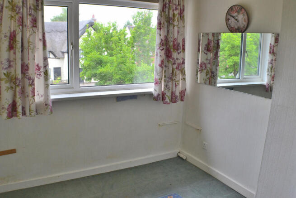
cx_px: 148
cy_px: 99
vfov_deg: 34.2
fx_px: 321
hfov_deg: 49.5
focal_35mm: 39
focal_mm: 26
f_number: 8
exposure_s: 1/60
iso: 400
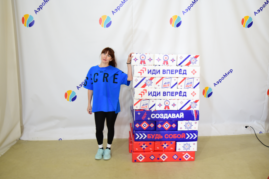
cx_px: 134
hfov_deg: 55.8
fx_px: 254
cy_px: 90
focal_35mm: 34
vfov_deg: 38.9
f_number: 2.8
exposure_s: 1/50
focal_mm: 34
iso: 1250
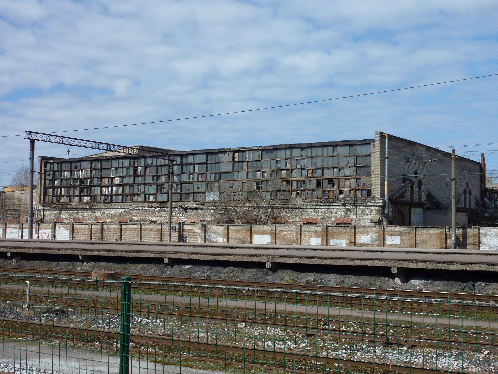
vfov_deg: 30.3
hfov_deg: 39.7
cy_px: 187
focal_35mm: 48
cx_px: 249
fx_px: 691
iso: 80
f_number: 5.6
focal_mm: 7.9
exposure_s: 1/400
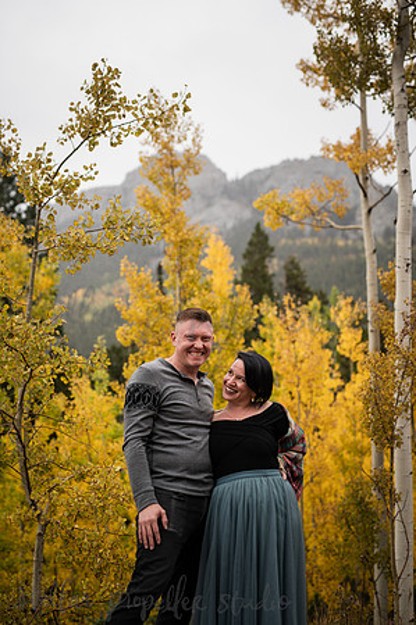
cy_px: 312
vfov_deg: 39.6
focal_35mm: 50
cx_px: 208
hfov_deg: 26.9
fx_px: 869
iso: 160
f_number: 2.5
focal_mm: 50
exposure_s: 1/200
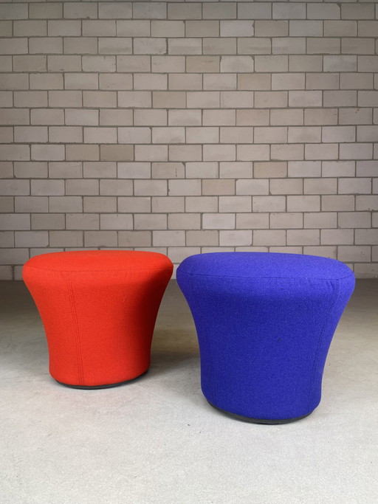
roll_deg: +0.9
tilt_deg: -1.6
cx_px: 189
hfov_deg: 53.0
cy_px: 252
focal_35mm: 26
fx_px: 379
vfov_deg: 67.3
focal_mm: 4.2
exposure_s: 1/100
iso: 50
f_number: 1.6
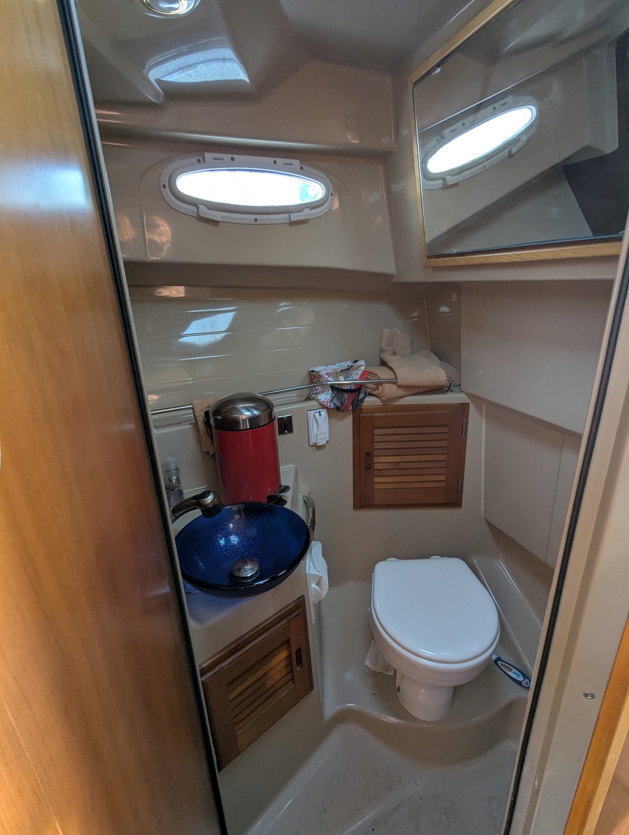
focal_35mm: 16
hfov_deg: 78.2
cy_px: 418
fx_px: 387
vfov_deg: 94.4
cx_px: 314
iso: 244
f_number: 2.2
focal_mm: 2.35
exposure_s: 1/43.8
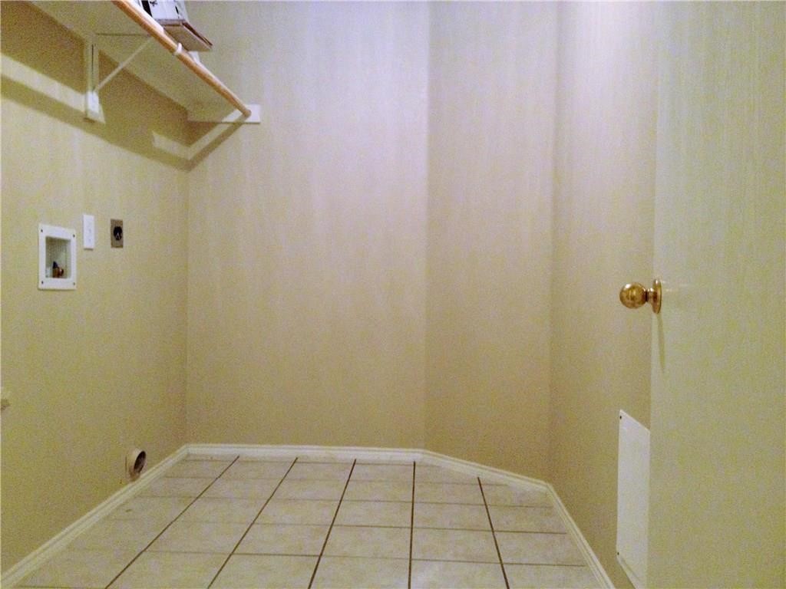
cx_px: 393
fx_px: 795
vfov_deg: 40.7
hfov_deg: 52.6
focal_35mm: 35
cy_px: 294
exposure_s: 1/20
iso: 320
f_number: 2.4
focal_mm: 4.28
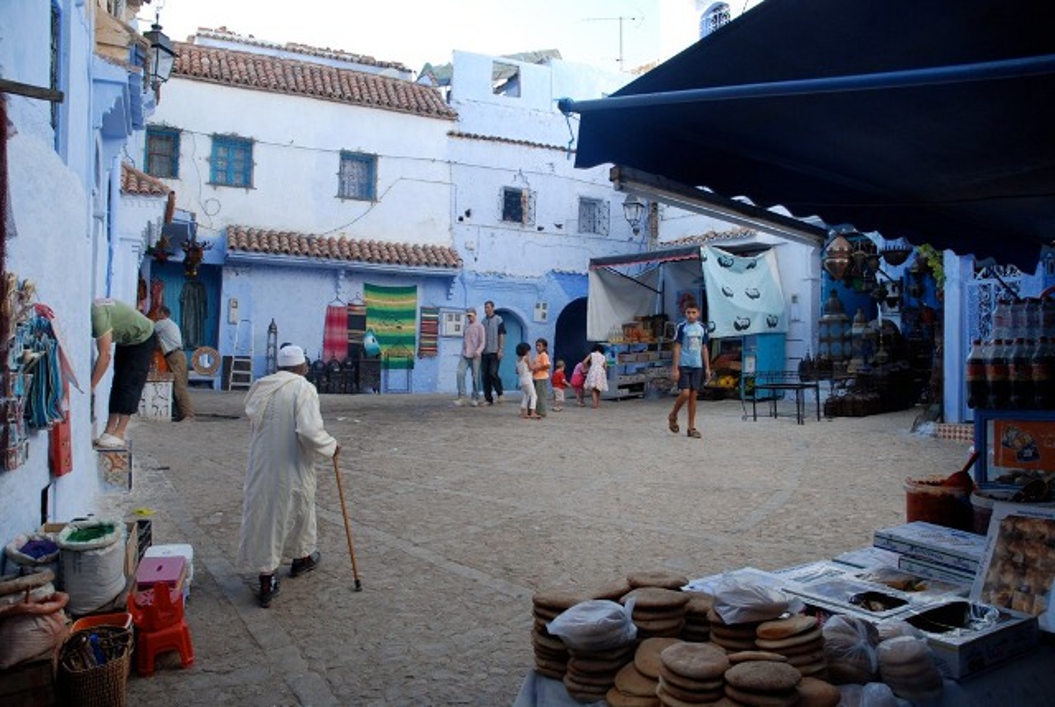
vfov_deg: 48.1
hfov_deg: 67.3
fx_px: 793
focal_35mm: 27
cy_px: 354
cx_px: 528
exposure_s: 1/125
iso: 200
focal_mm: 18
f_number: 5.6
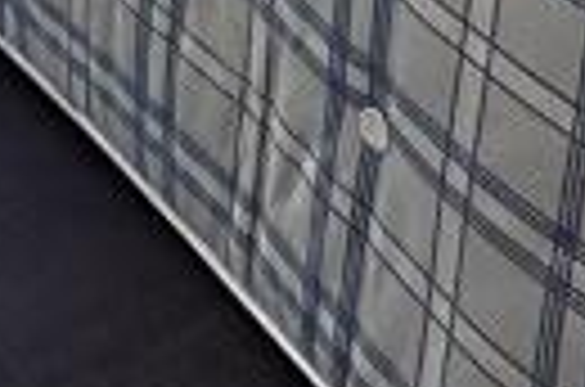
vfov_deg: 8.5
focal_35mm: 115
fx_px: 1864
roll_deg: +3.0
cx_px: -144
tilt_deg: -10.6
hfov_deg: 16.9
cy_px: -986
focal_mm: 2.22
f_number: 2.2
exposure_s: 1/99
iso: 200
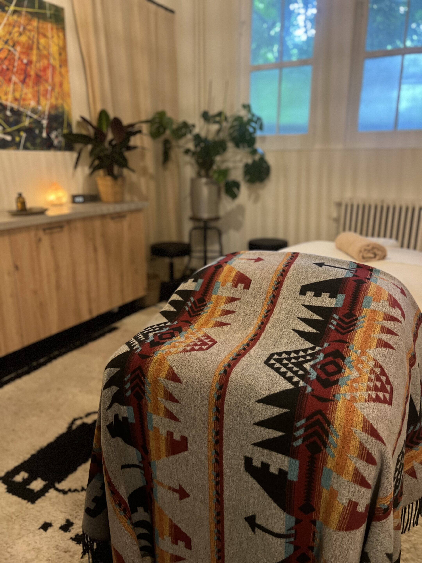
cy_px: 282
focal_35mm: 26
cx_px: 211
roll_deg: +0.6
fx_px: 423
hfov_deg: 53.1
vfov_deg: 67.3
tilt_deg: -16.3
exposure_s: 1/33
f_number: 1.5
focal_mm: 5.7
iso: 500
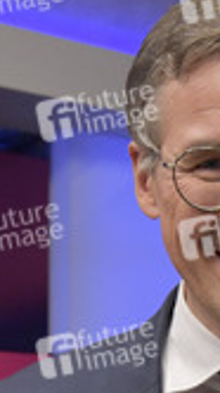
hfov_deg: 11.0
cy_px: 291
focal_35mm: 108
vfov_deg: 19.7
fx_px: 1123
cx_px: 271
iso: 2500
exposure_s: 1/200
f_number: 6.3
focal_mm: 38
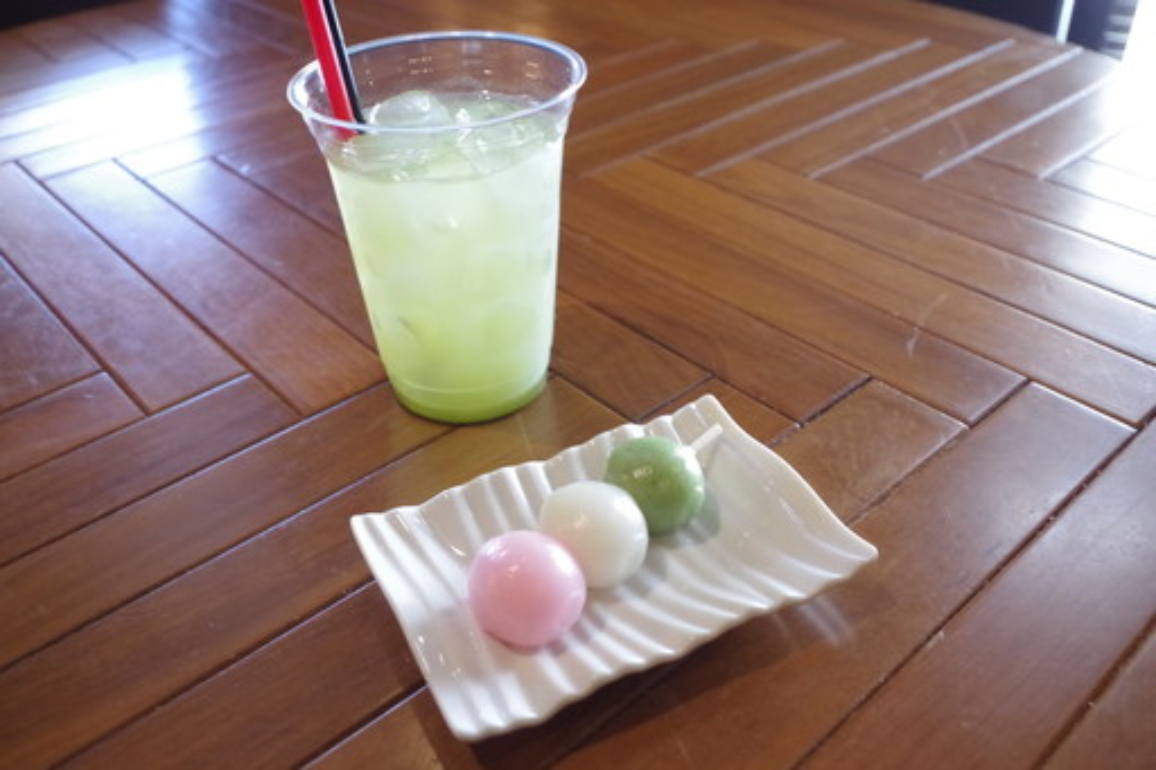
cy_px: 385
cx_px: 578
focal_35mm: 31
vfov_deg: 42.3
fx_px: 995
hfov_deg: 60.3
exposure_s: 1/50
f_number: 5
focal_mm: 21.25
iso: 3200
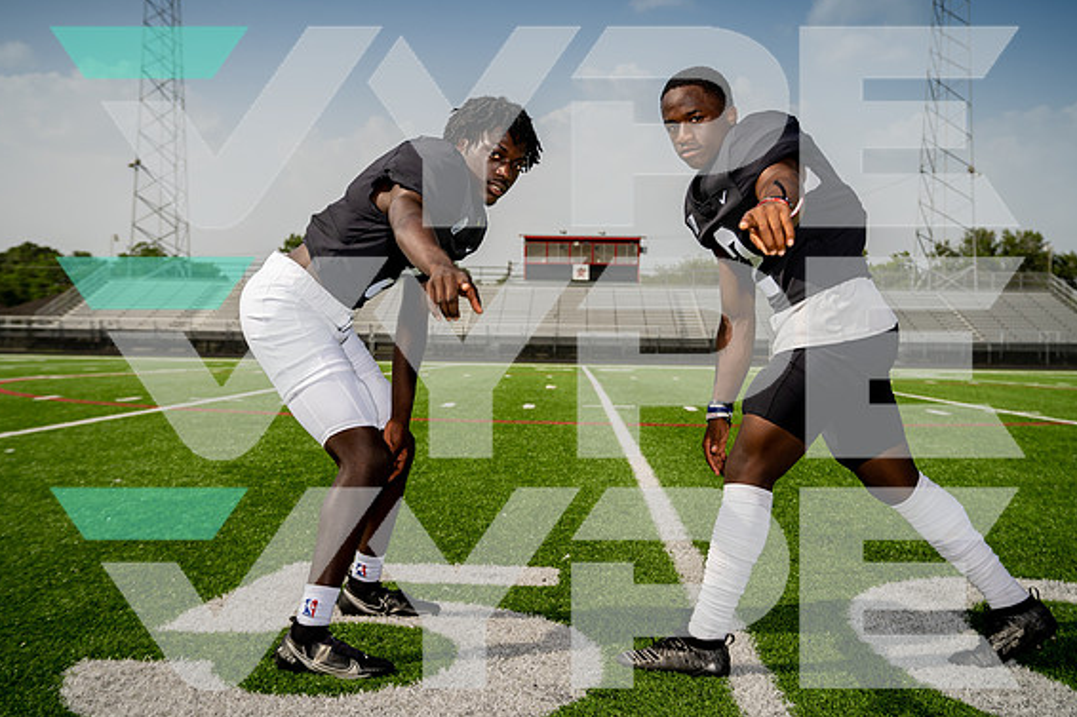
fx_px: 1196
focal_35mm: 40
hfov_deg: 48.5
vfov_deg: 33.4
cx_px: 540
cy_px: 358
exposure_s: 1/1250
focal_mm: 39
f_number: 4.5
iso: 100
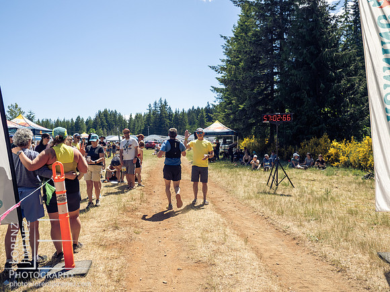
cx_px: 195
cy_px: 146
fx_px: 315
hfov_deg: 63.4
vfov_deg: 49.7
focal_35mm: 28
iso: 200
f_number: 4
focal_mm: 14
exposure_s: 1/1000
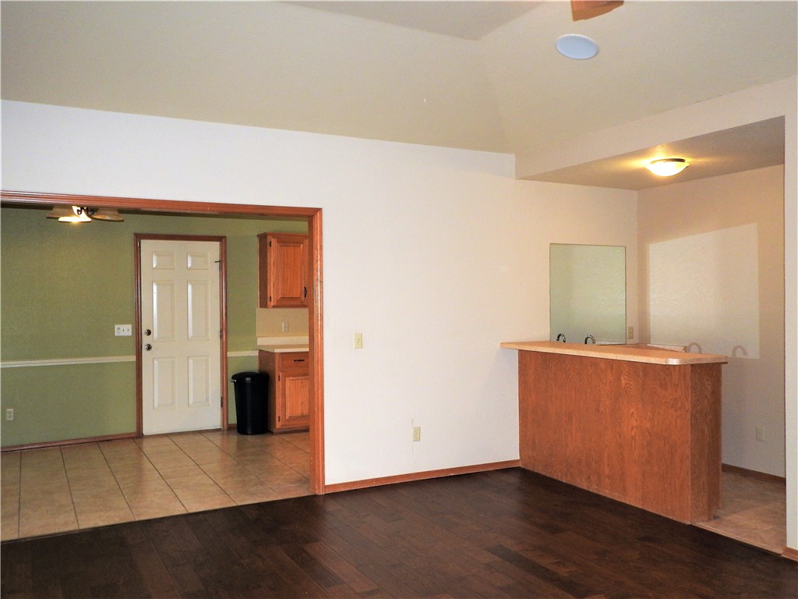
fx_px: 692
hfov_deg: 60.0
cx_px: 399
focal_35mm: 30
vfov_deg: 46.8
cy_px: 300
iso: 200
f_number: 3.5
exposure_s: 1/30
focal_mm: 5.4
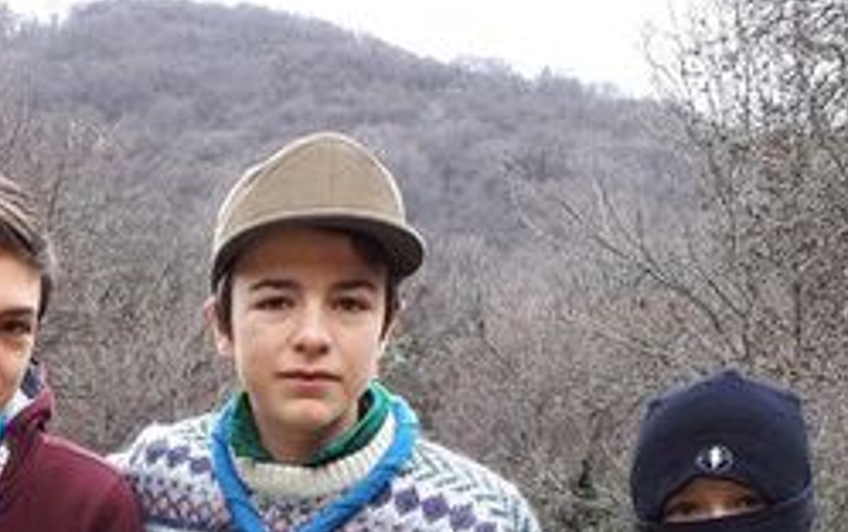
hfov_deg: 27.8
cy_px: 723
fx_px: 1596
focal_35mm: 69
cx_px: -27
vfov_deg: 17.5
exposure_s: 1/155
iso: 40
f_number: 1.9
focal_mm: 3.6
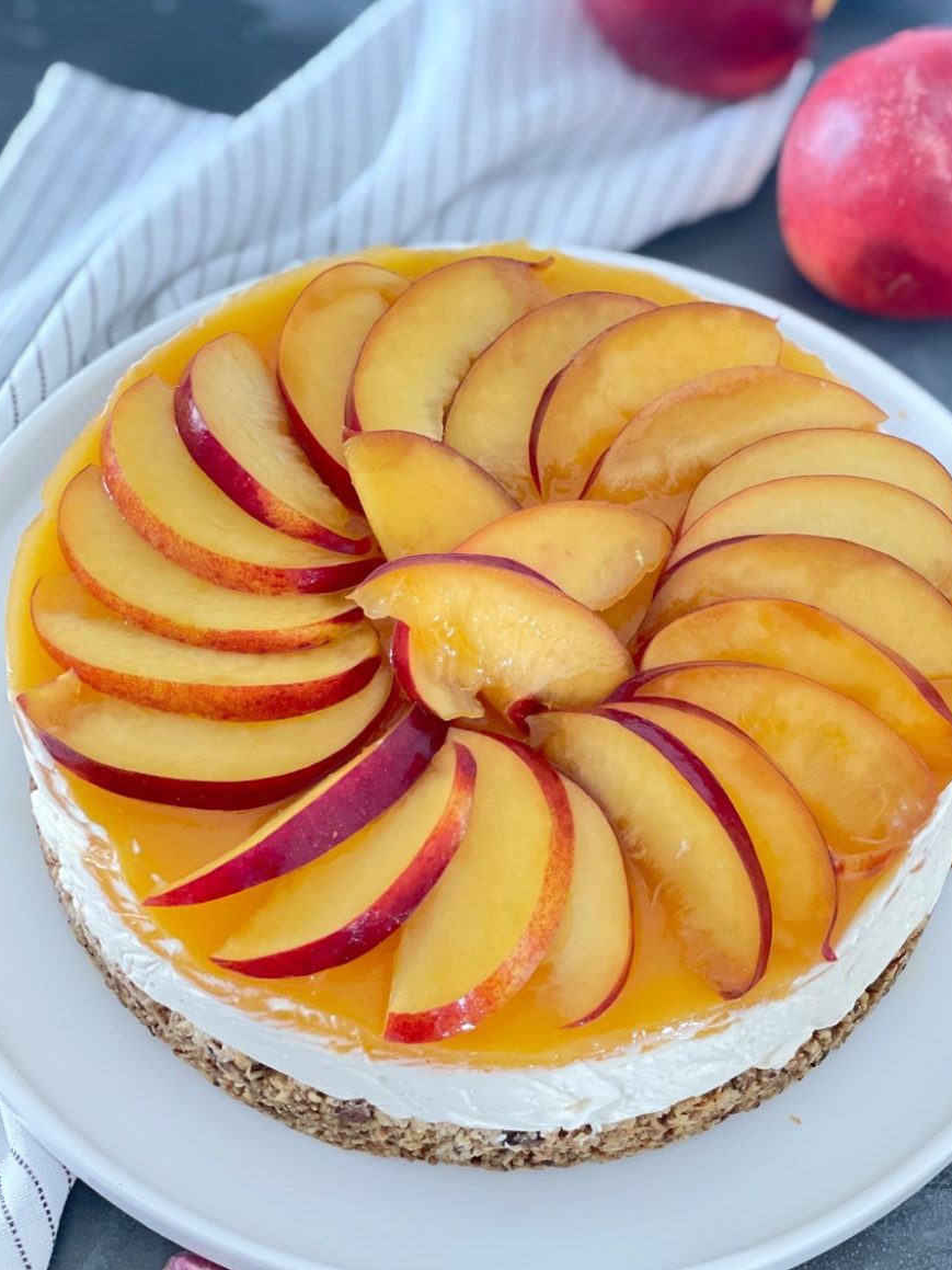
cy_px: 723
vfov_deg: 27.7
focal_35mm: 70
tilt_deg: -56.7
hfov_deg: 21.0
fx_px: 2567
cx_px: 601
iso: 320
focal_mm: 6
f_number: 2
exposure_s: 1/40
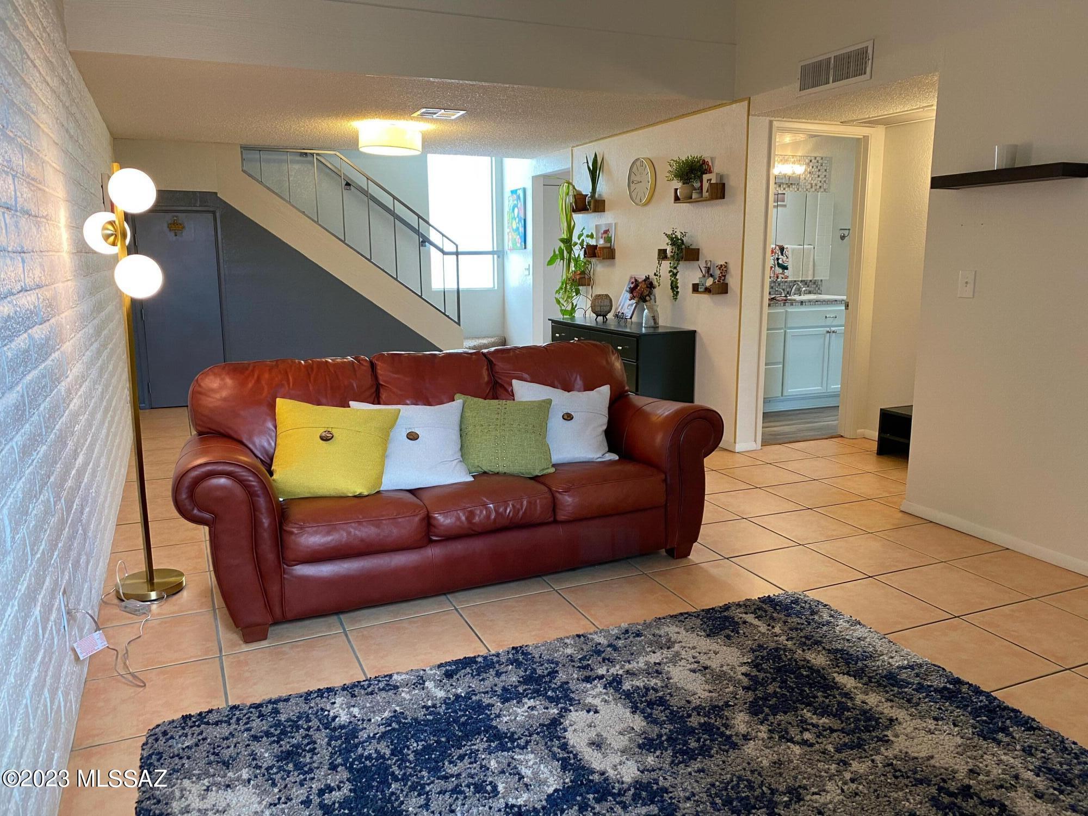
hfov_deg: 67.3
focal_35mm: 26
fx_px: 817
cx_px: 544
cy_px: 408
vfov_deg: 53.1
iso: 125
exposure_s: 1/60
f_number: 1.8
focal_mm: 4.25
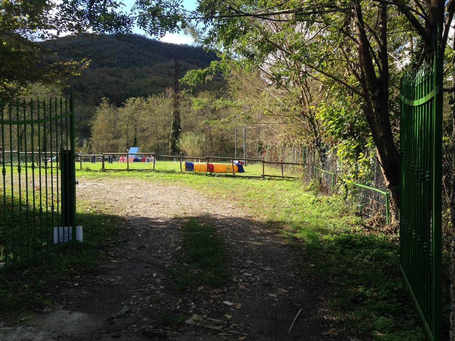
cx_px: 228
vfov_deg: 42.9
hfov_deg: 55.4
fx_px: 434
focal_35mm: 33
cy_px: 170
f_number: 2.4
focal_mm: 4.12
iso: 50
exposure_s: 1/589
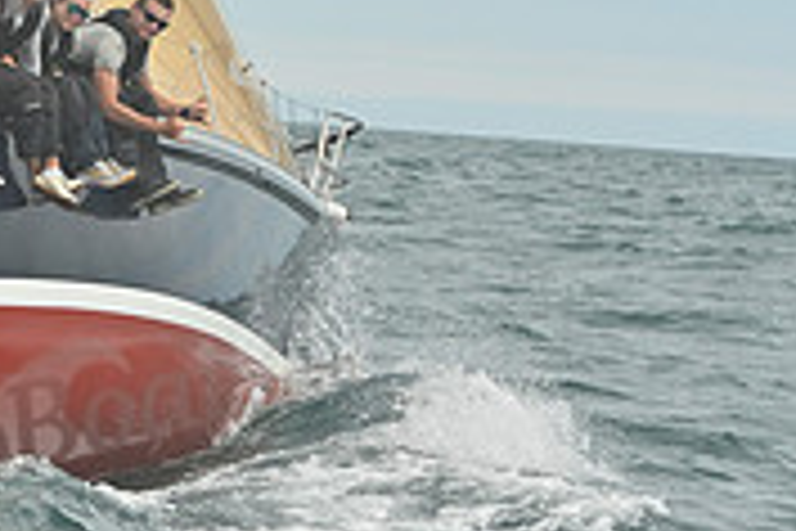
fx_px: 5085
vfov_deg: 5.9
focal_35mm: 230
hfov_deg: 8.7
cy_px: -196
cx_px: -504
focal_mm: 70
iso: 320
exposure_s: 1/1250
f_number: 9
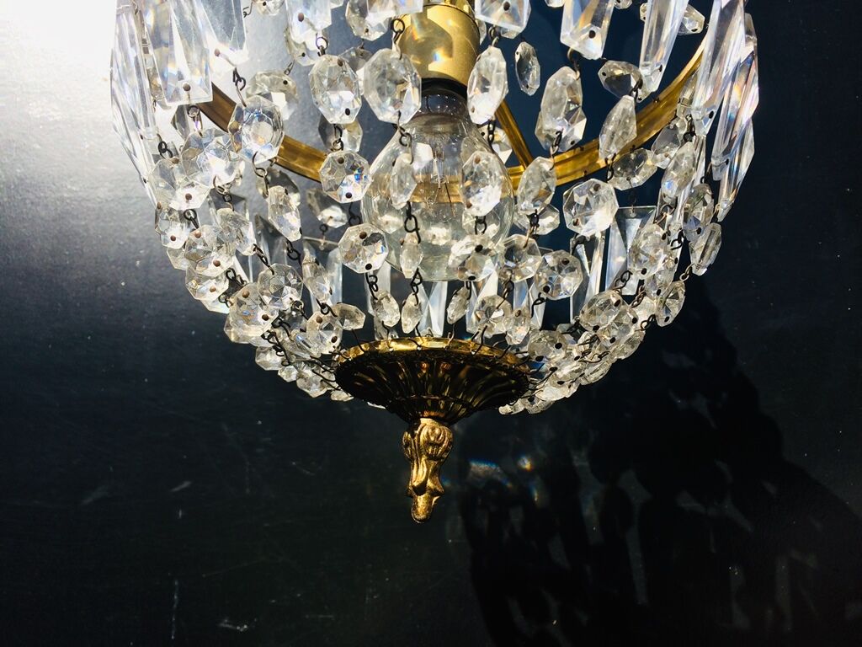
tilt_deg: +22.7
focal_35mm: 29
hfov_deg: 61.7
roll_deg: +0.1
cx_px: 431
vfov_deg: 48.2
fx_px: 722
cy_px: 324
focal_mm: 4.15
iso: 32
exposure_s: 1/1642
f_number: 2.2
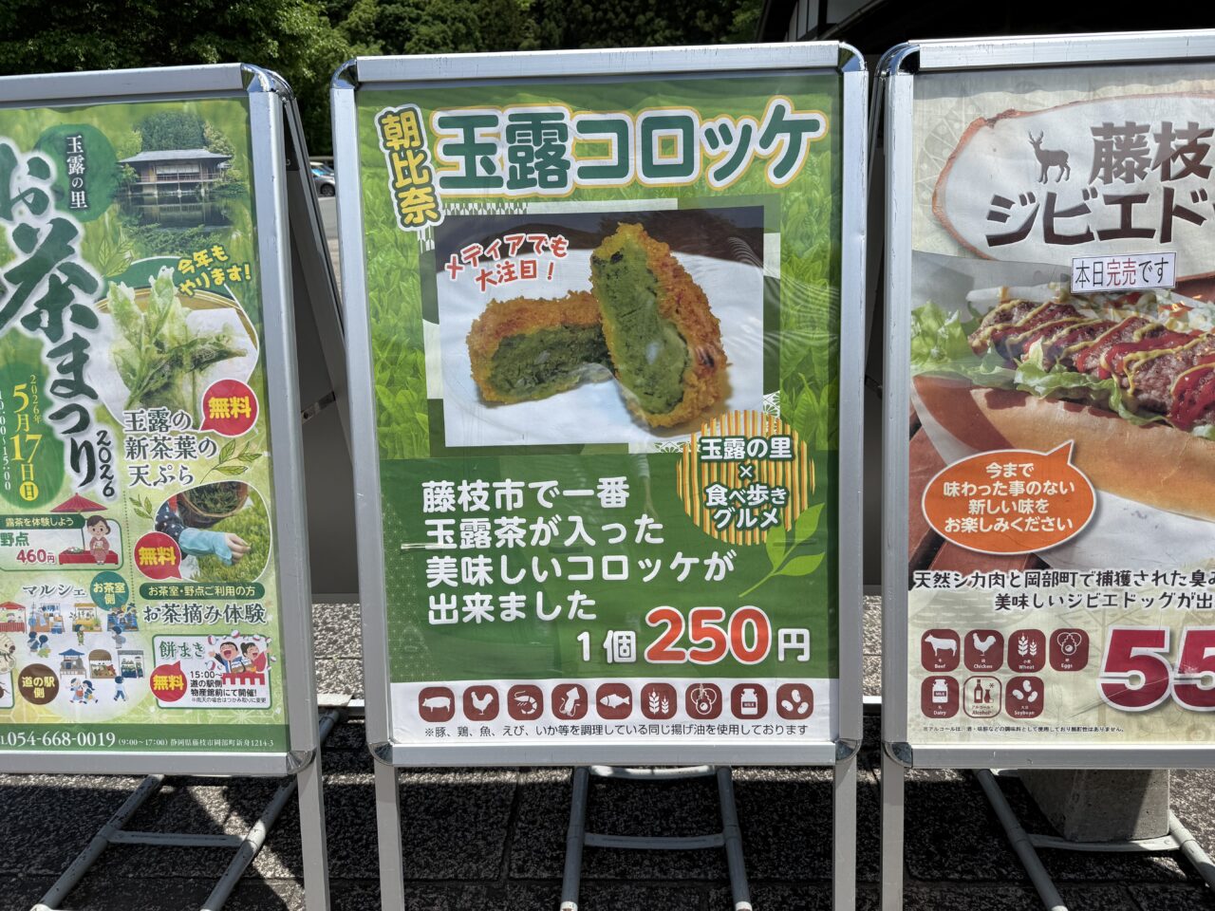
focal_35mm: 24
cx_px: 608
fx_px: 842
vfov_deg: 56.8
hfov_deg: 71.6
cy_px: 456
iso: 80
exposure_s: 1/4673
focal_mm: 6.76
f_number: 1.78
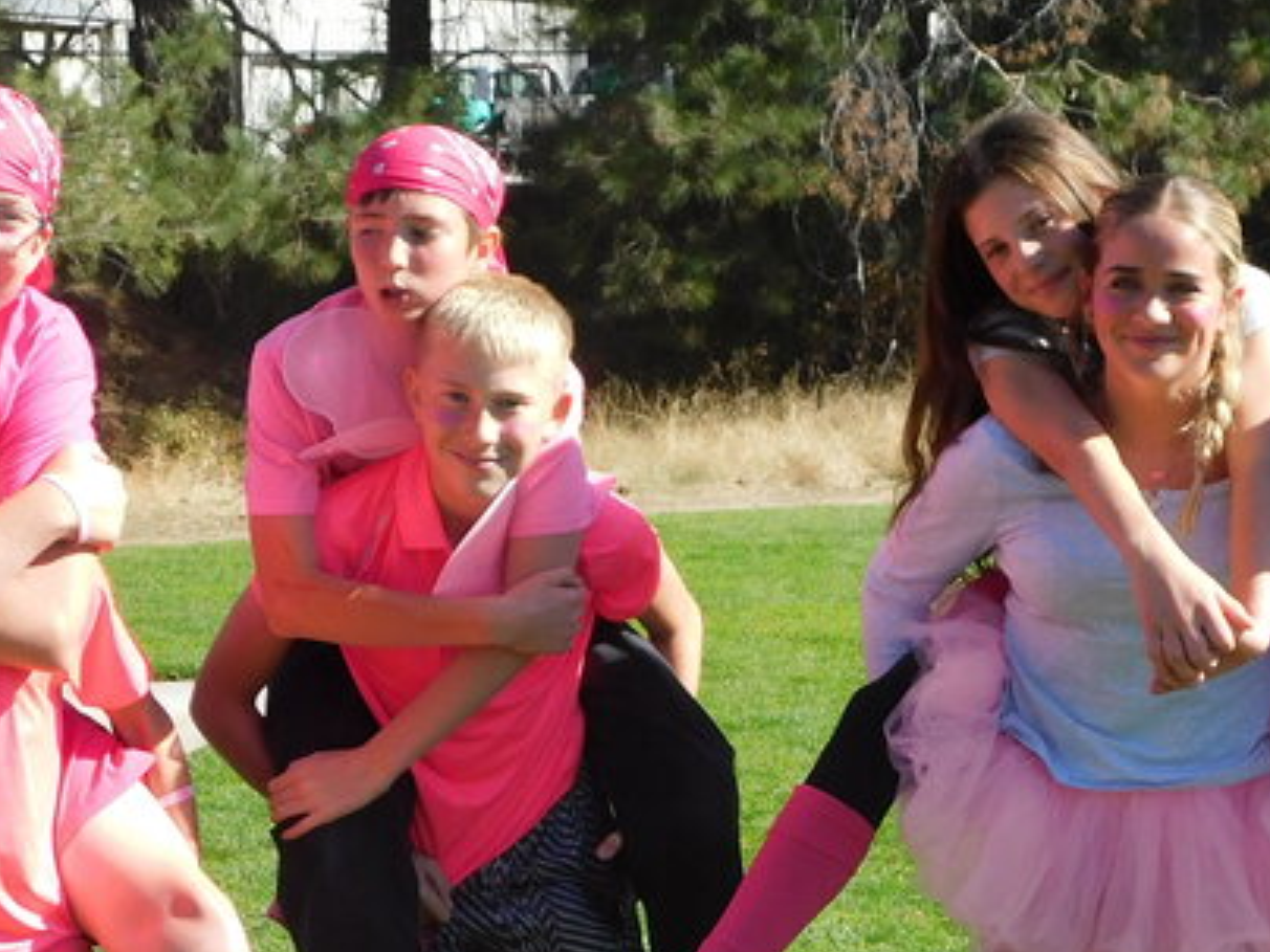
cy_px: 792
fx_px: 4182
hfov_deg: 17.3
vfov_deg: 12.9
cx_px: 717
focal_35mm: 114
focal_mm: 8
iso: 125
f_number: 3.7
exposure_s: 1/640
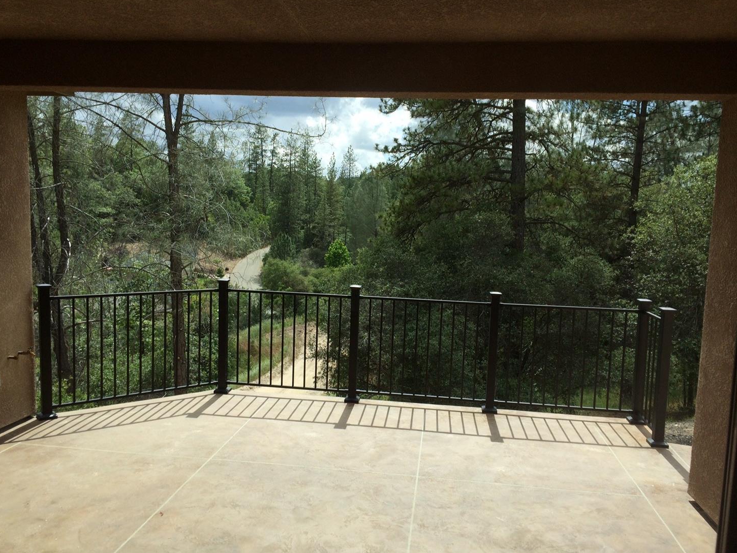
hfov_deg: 60.0
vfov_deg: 46.8
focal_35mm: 30
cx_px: 362
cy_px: 282
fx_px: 639
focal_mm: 4.15
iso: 32
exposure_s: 1/1053
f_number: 2.2
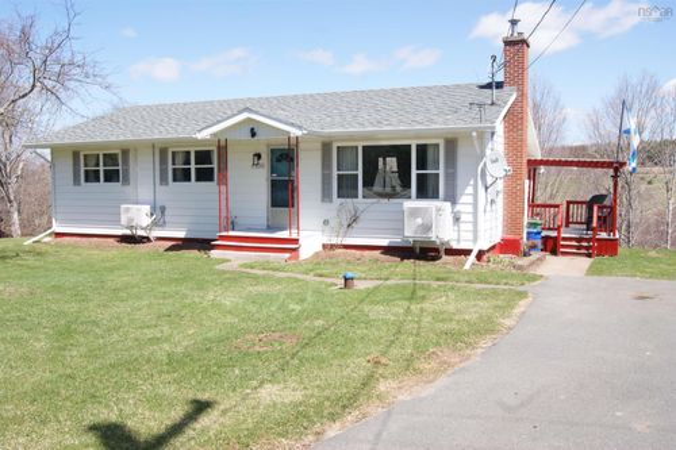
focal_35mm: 33
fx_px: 619
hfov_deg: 57.2
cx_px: 338
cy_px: 225
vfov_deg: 39.9
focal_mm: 22
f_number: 11
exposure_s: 1/160
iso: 100
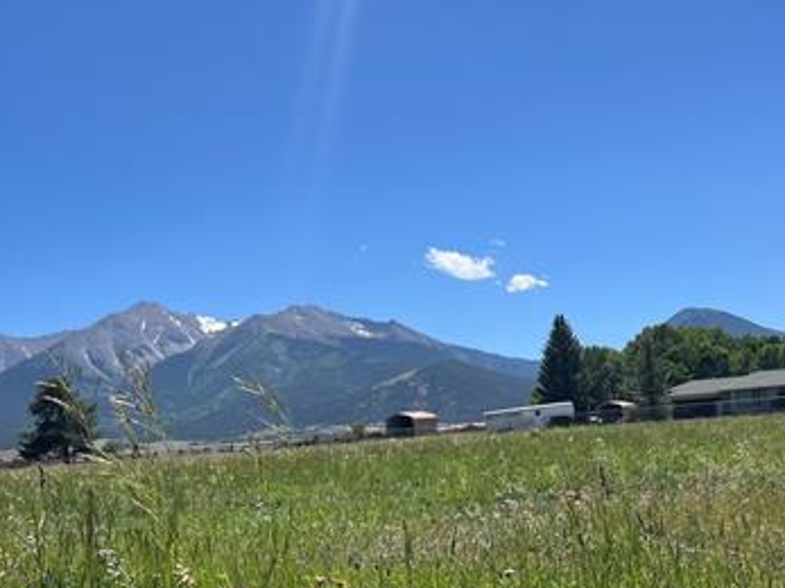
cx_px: 278
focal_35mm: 48
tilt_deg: +3.7
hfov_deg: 39.3
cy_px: 441
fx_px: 1088
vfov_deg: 29.8
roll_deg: +6.1
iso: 50
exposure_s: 1/3311
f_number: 1.6
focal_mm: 5.1
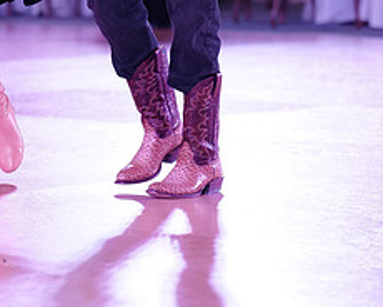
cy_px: -112
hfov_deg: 6.7
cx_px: 84
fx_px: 3253
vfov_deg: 5.4
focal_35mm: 287
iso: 1600
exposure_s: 1/500
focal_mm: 121
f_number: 2.8
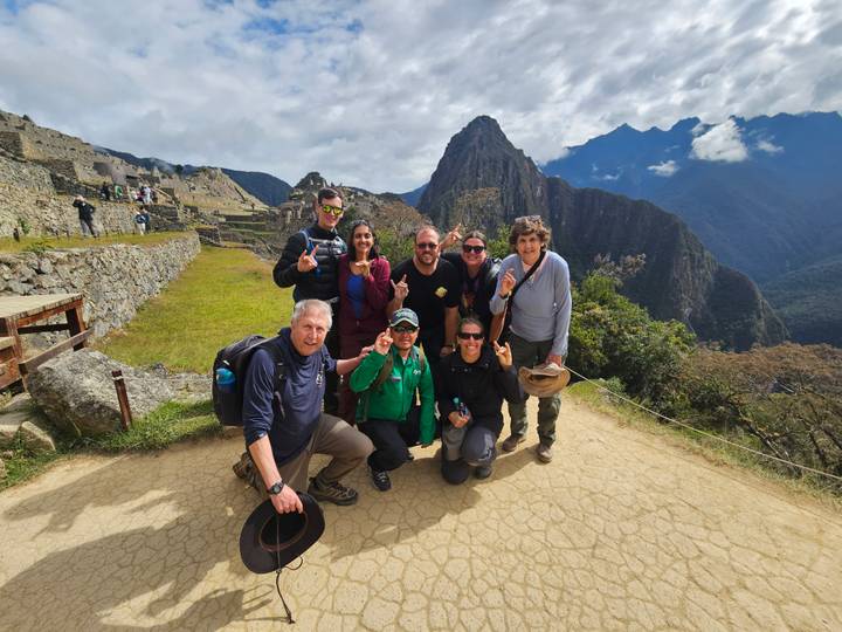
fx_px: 316
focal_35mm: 13
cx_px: 421
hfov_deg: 106.2
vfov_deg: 89.9
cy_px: 316
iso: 50
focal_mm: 2.2
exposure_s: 1/1814
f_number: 2.2
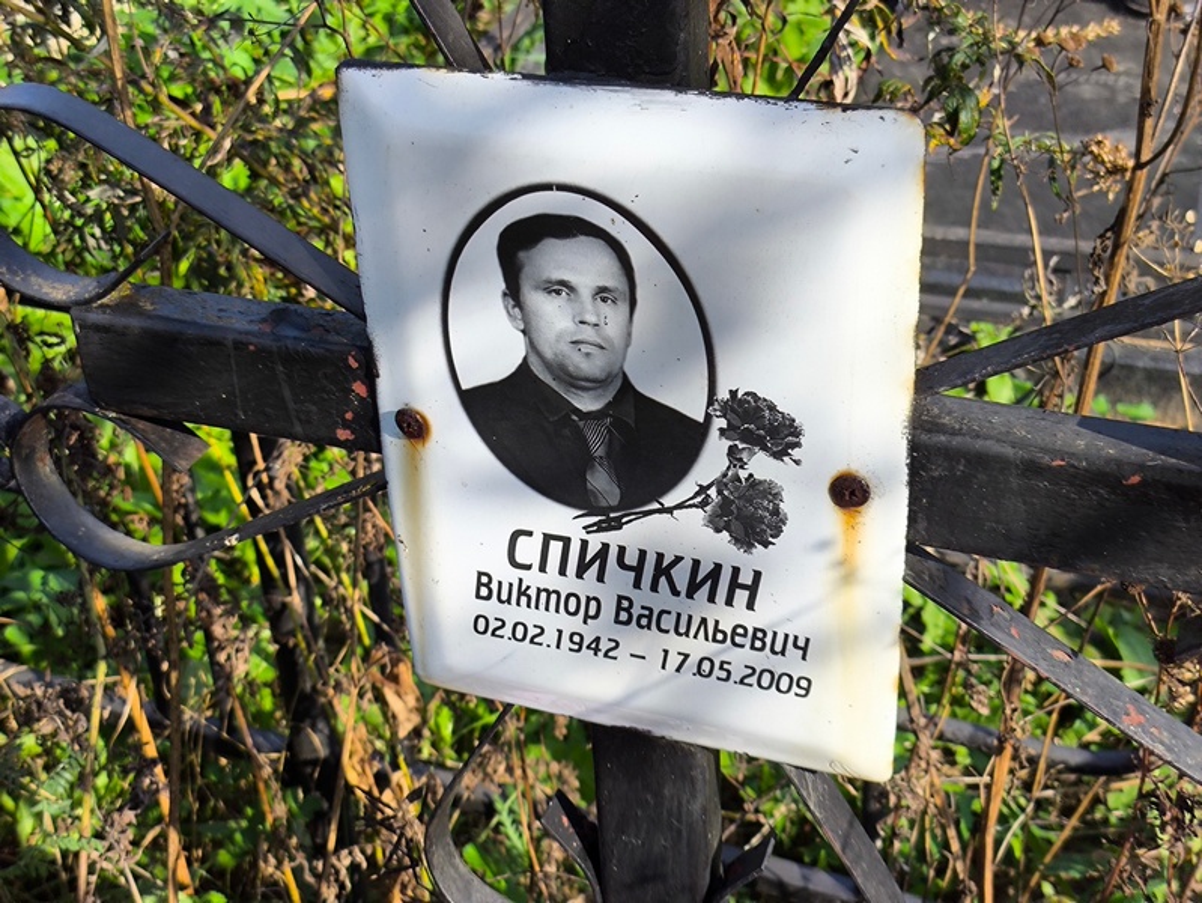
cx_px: 601
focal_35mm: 50
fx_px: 1737
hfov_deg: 38.2
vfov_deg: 29.1
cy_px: 452
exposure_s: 1/954
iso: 50
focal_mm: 4.71
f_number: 1.7
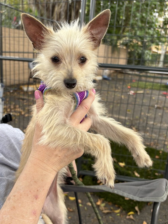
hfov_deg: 53.0
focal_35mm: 26
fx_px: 168
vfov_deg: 67.3
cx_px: 84
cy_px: 112
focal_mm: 5.96
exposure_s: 1/122
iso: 40
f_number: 1.6
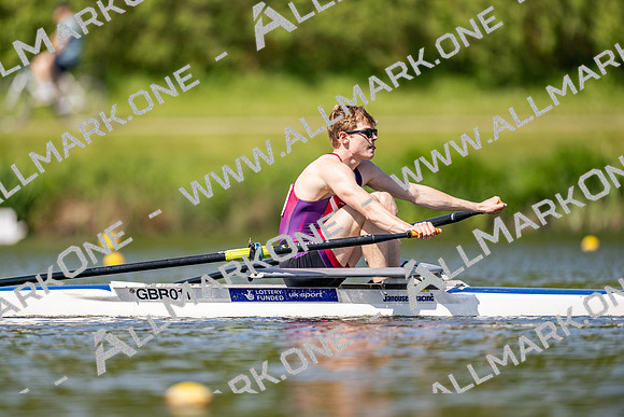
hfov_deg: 3.4
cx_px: 312
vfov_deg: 2.3
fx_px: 10402
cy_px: 208
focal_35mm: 600
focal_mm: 600
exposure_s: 1/2500
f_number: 4
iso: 250
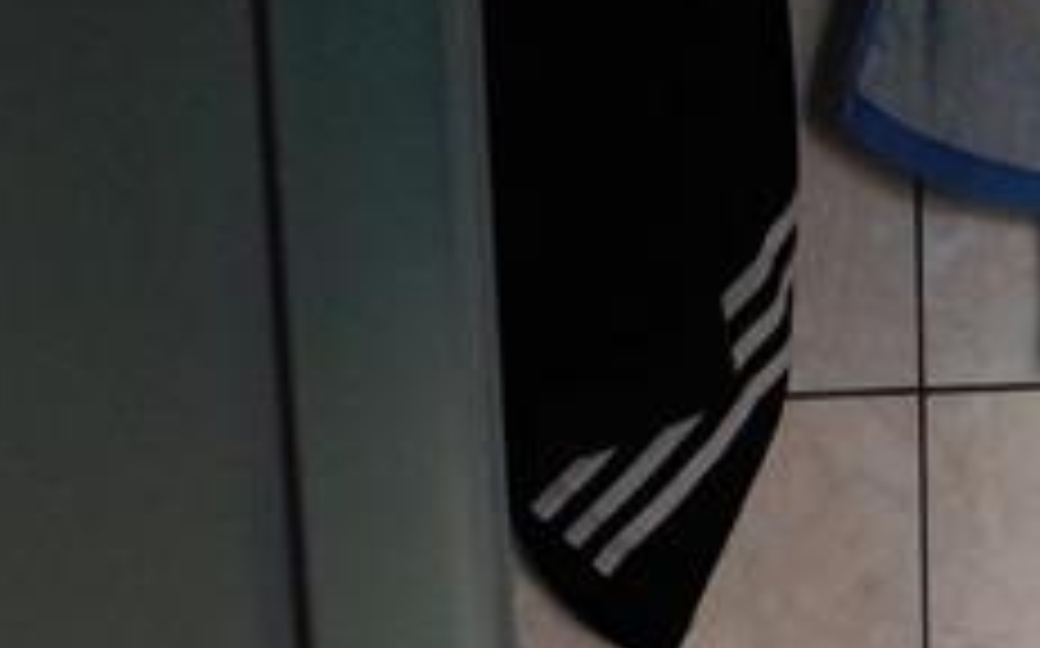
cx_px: 1441
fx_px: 3455
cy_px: 1328
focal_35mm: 122
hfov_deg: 16.0
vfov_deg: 9.9
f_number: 4
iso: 640
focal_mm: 18
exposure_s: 1/160
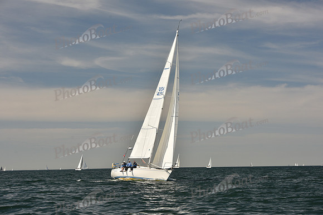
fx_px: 826
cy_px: 108
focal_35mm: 92
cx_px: 162
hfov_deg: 22.1
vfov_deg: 14.9
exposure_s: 1/640
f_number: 8
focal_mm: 92
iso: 250
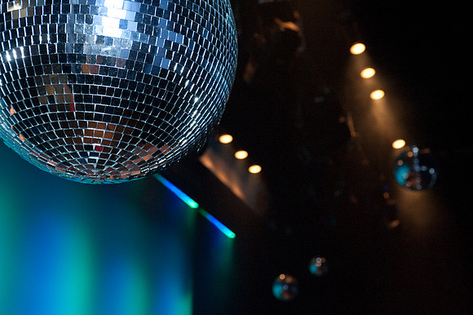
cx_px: 236
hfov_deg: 33.4
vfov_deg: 22.6
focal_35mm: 60
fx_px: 788
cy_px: 158
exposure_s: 1/160
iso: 3200
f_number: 5.6
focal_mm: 60
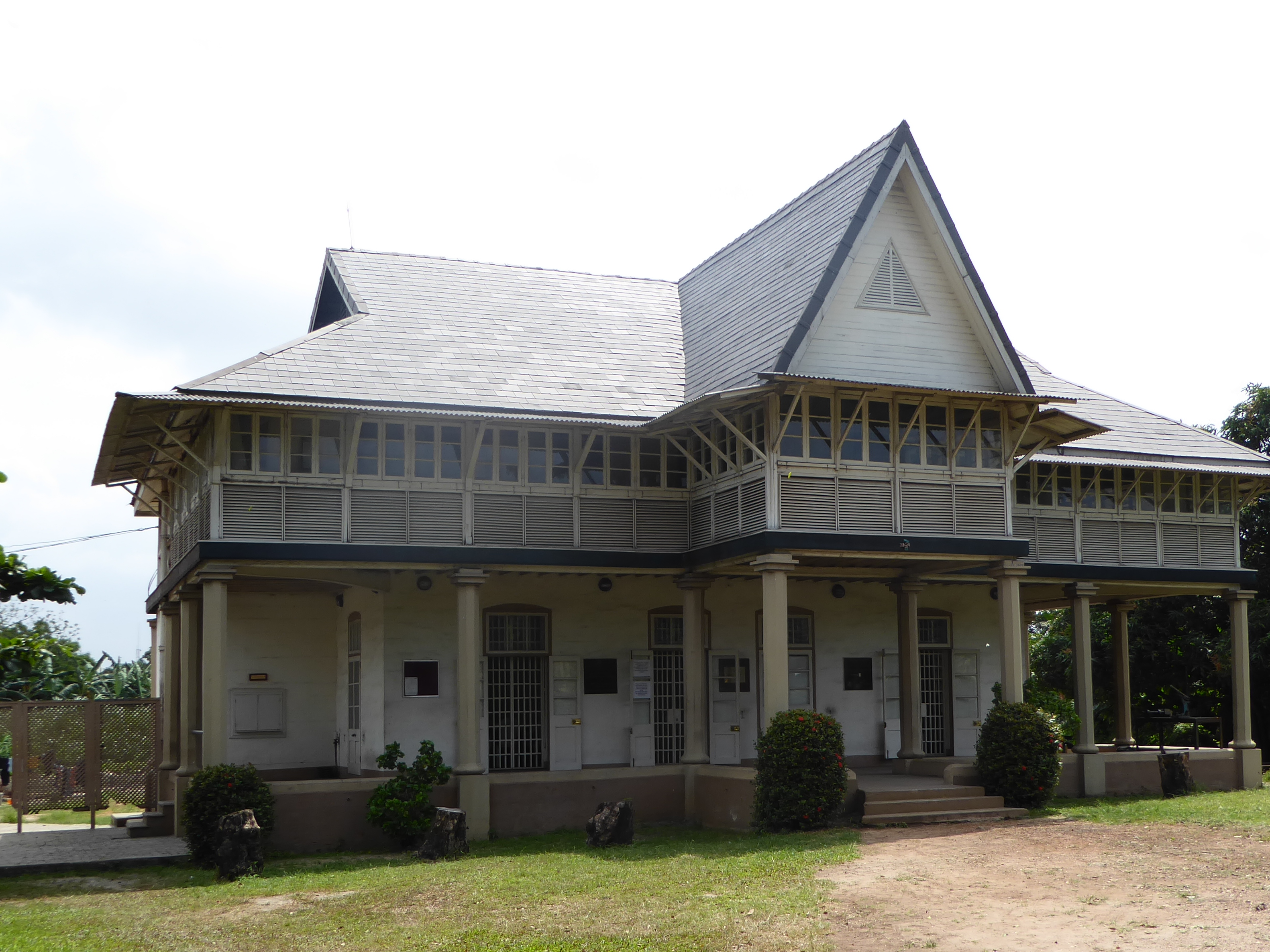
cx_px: 741
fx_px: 1578
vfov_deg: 33.4
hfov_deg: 43.7
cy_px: 593
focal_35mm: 43
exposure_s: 1/500
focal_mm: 5.8
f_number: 3.6
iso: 80
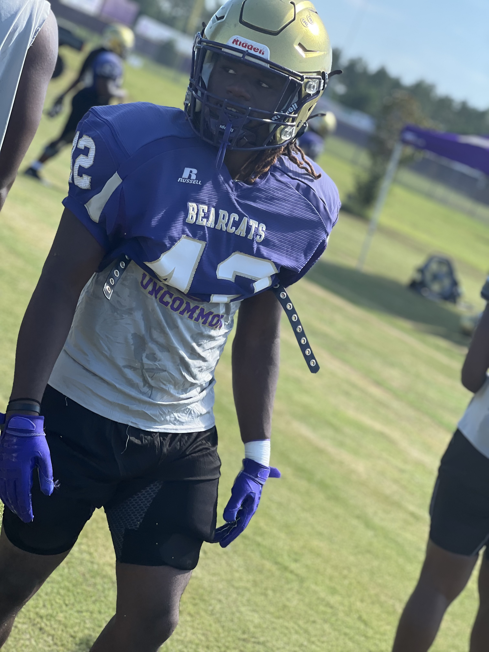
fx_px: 1450
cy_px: 326
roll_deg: -22.9
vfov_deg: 25.3
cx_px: 244
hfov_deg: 19.1
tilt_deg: -8.7
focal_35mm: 77
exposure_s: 1/270
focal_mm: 9
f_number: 2.8
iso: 25
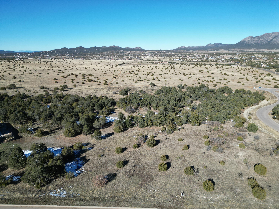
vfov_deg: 56.8
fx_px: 193
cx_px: 140
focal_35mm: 24
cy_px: 104
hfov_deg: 71.6
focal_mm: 6.72
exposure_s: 1/2500
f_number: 1.7
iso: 110
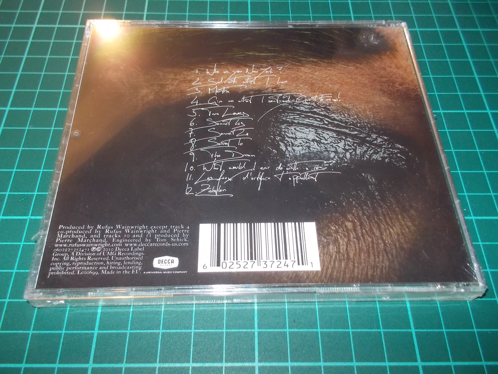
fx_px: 417
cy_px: 187
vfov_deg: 48.2
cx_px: 249
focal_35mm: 29
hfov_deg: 61.7
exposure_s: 1/30
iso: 200
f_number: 3.3
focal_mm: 4.1
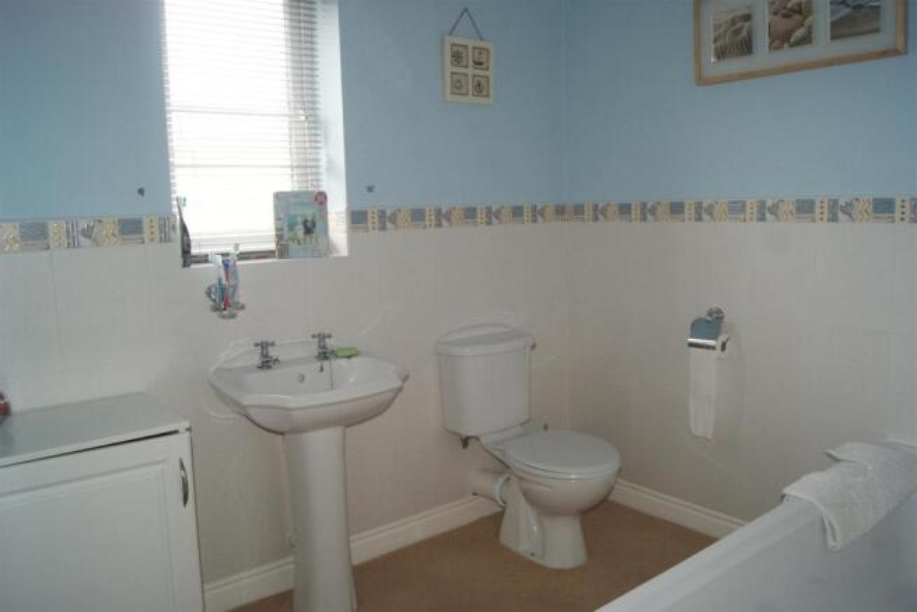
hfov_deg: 67.4
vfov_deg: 48.0
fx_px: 688
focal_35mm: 27
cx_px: 458
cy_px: 306
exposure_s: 1/60
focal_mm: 18
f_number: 5.6
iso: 400
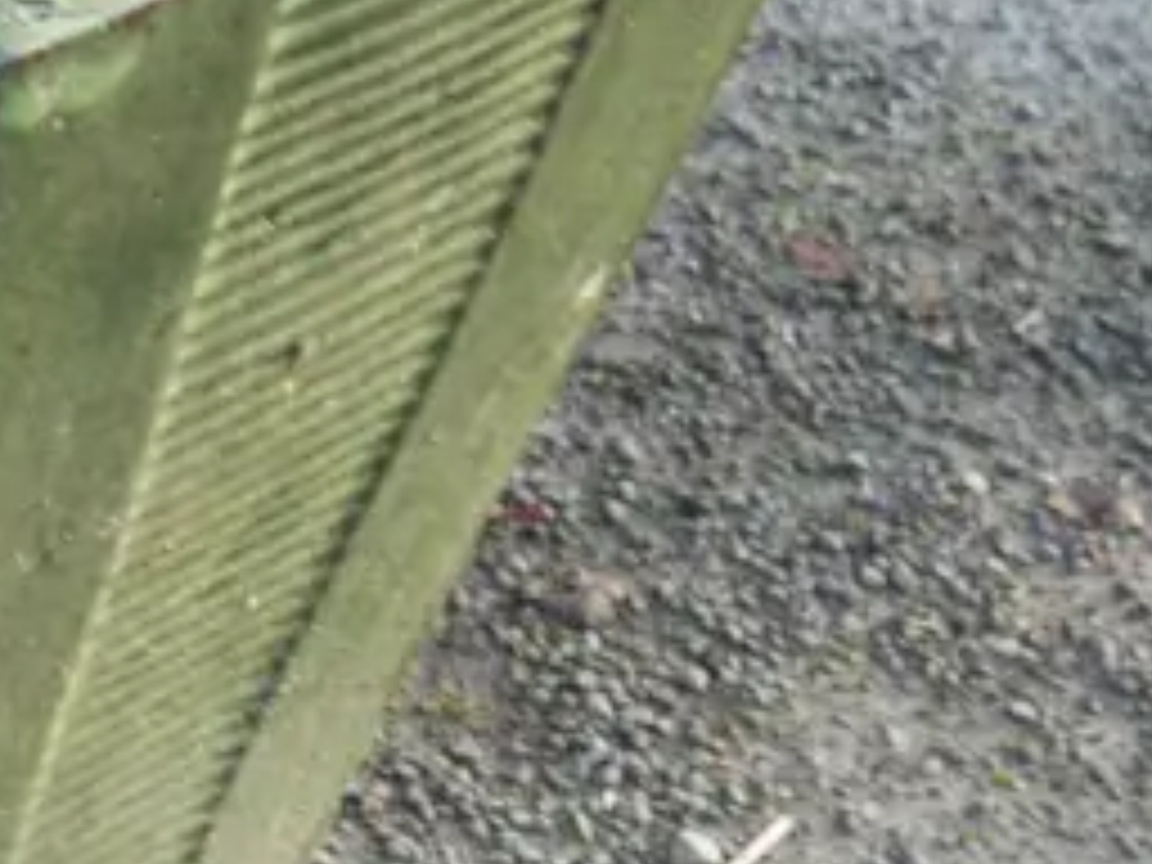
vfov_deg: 10.9
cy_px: 387
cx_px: -986
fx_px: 4526
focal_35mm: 136
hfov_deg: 13.0
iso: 200
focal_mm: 17
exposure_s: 1/60
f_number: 4
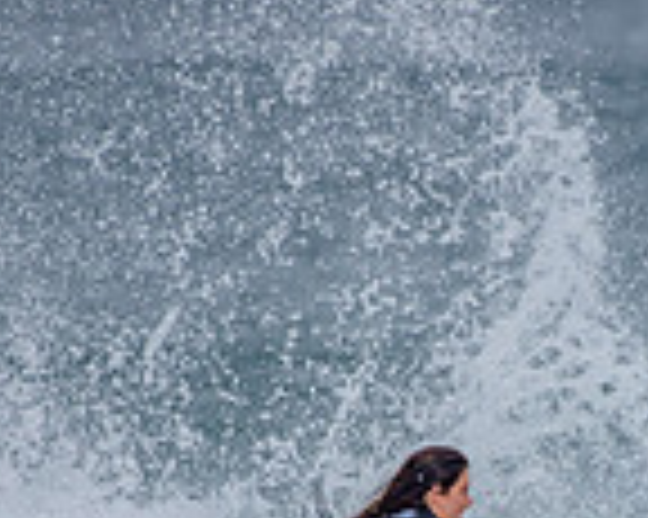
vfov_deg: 0.8
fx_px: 36184
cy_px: 633
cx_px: 621
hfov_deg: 1.0
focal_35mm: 1888
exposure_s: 1/2000
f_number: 5.6
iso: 200
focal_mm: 500
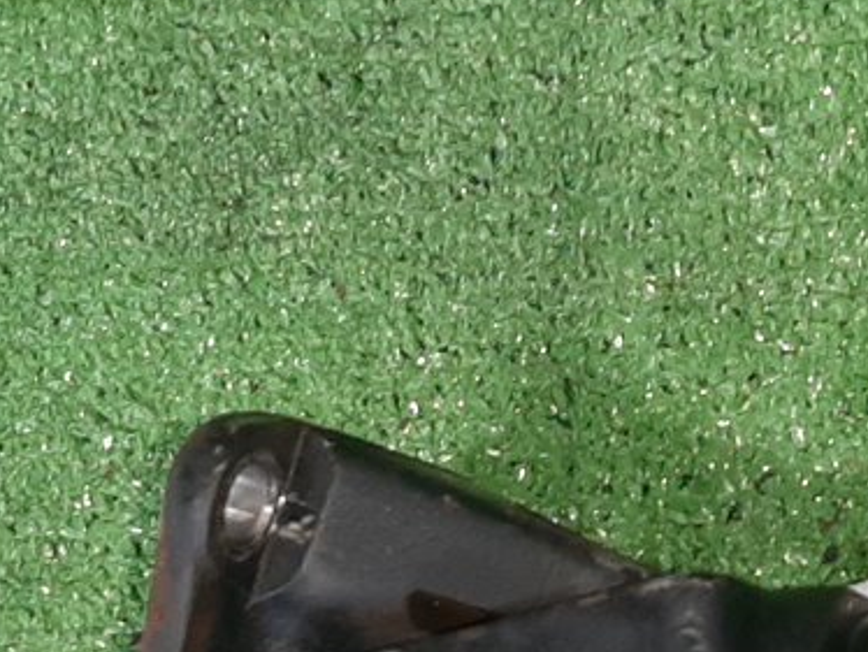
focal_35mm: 100
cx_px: 699
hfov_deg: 19.4
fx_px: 2509
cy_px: 740
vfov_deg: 14.4
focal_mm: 3.93
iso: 172
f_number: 1.7
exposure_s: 1/50
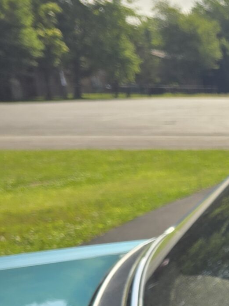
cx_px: 542
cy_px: 374
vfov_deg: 21.3
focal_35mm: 85
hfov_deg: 13.2
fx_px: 750
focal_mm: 6.3
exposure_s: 1/1318
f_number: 1.7
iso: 12
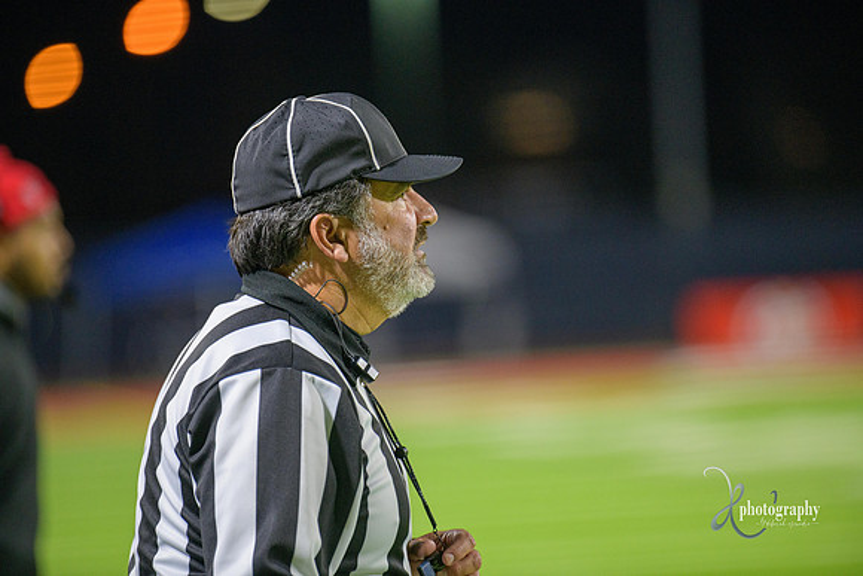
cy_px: 288
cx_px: 432
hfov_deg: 6.9
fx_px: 7193
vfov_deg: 4.6
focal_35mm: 300
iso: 1250
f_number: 2.8
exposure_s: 1/250
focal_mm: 300
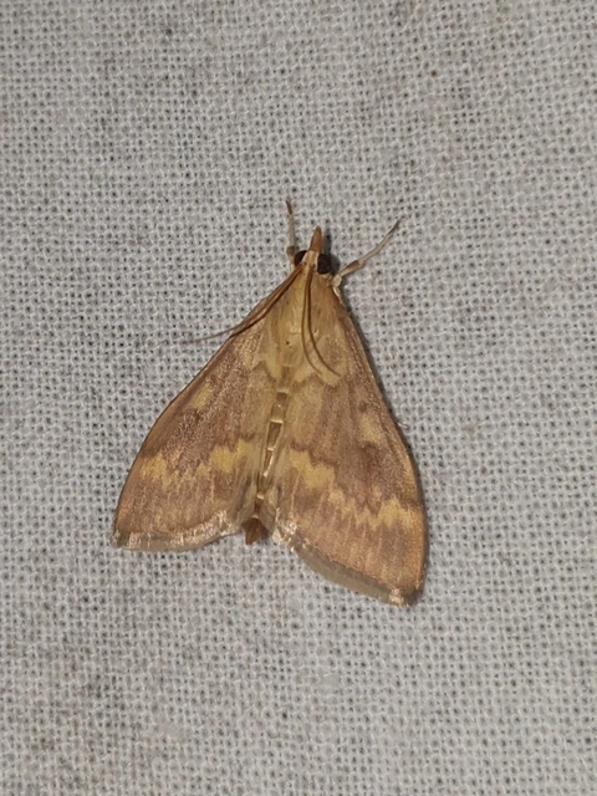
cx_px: 298
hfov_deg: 53.1
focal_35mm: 26
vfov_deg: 67.3
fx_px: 598
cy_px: 398
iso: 50
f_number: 1.5
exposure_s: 1/1695
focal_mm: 4.3
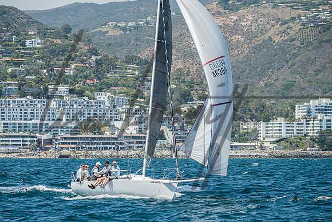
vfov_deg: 6.0
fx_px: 2129
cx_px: 162
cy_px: 126
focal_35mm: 231
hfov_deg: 8.9
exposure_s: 1/640
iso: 320
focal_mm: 190
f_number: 5.6
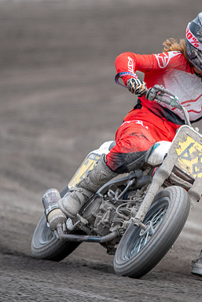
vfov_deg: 2.0
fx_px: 8635
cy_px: 145
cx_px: 158
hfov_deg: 1.3
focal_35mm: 1027
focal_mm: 500
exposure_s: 1/400
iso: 200
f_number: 6
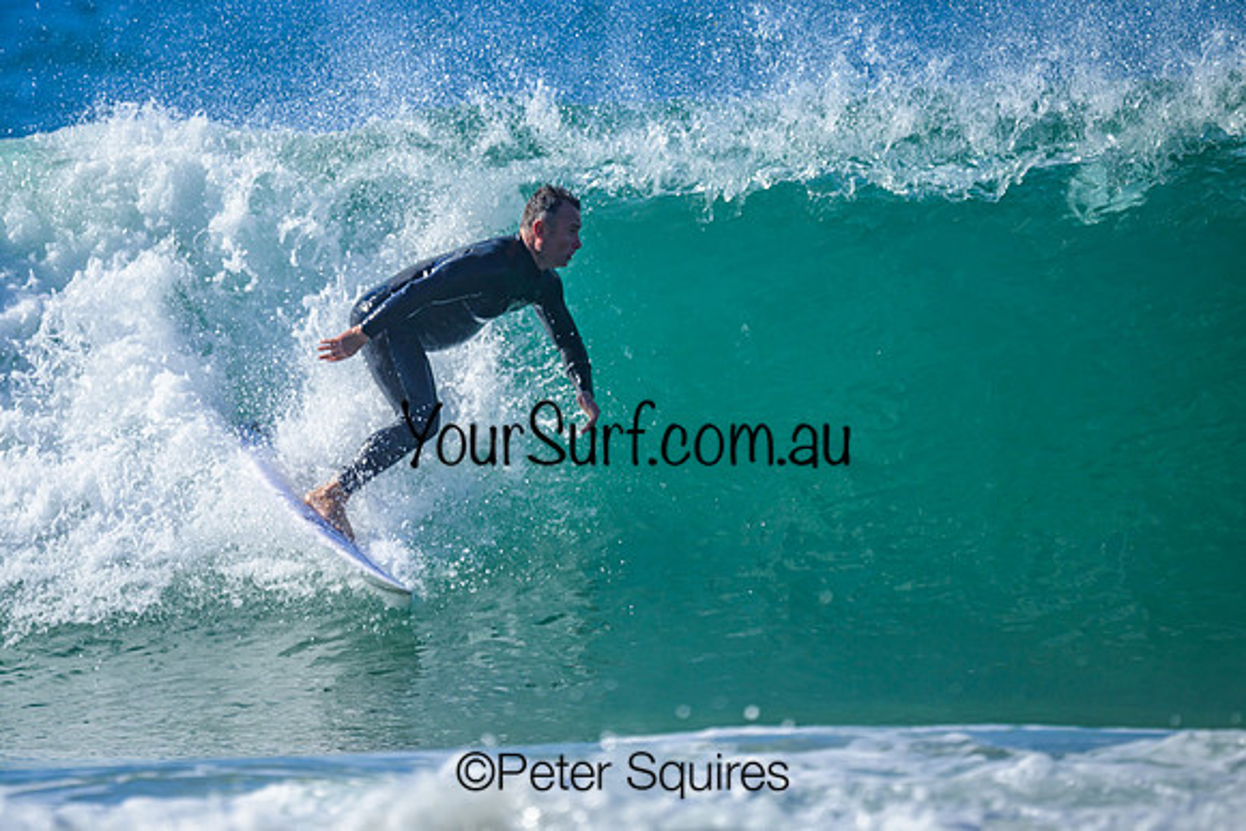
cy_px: 375
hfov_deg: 2.0
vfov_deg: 1.3
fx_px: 35554
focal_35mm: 1027
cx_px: 469
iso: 280
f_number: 6.3
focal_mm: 800
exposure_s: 1/2000
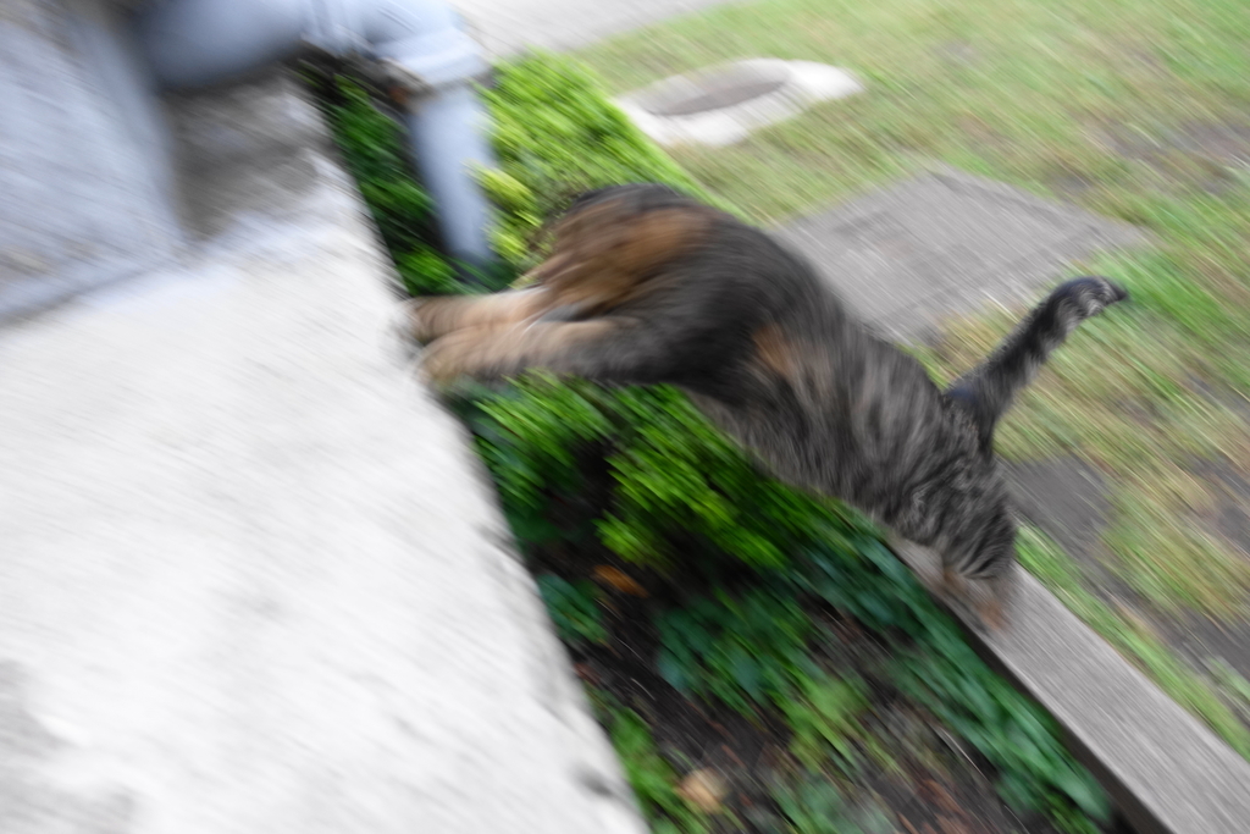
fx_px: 833
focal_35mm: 24
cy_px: 417
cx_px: 625
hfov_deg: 73.7
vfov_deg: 53.1
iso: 160
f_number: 1.8
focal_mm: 8.8
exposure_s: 1/30
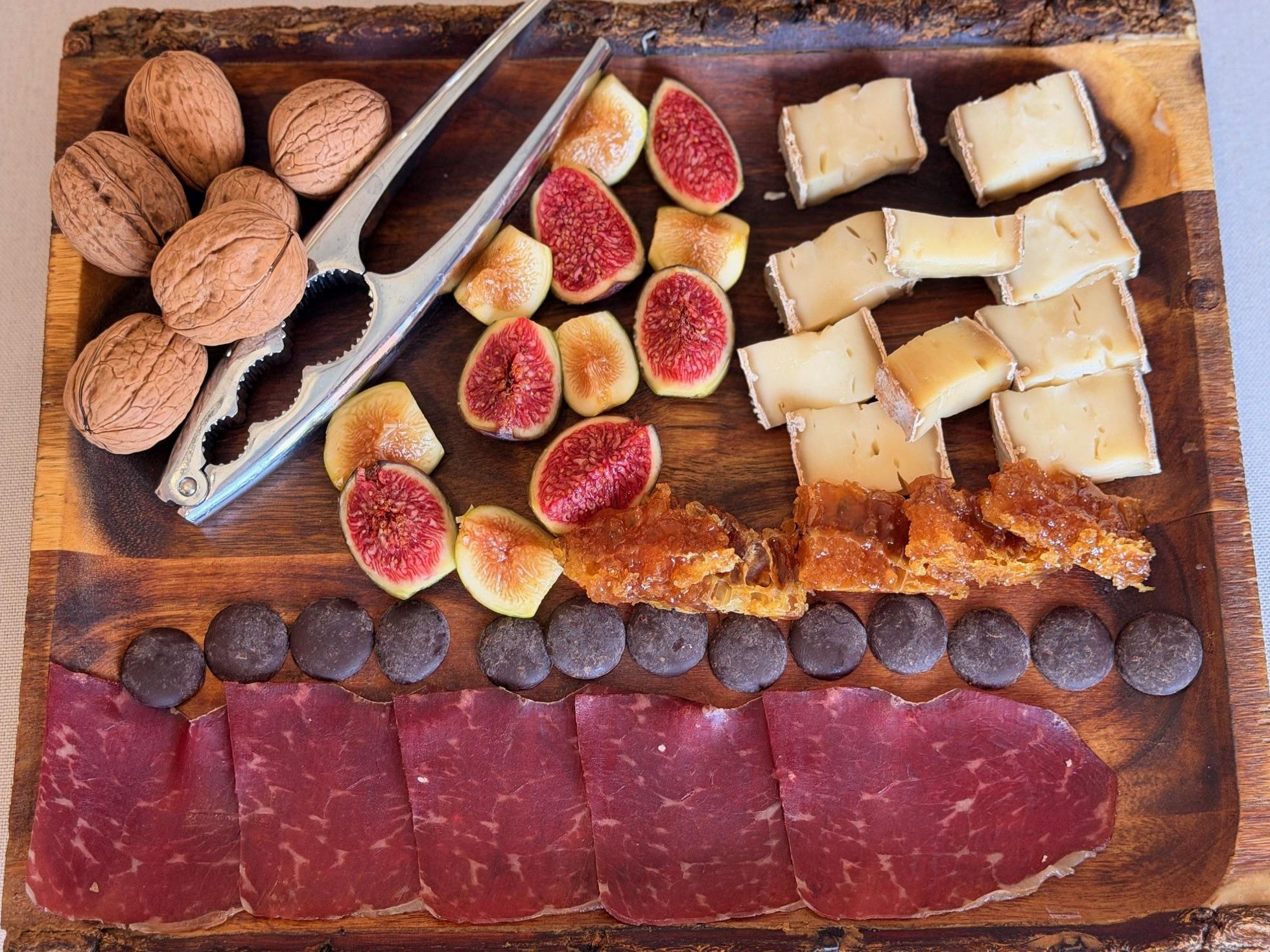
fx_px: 1798
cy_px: 474
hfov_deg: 38.9
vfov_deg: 29.7
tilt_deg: -74.1
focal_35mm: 49
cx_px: 643
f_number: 1.78
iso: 250
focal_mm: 6.76
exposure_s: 1/55
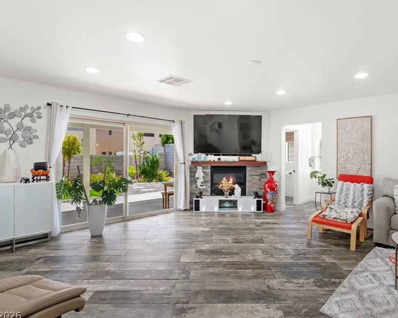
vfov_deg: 68.1
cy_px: 157
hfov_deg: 80.1
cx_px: 223
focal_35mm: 20
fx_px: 236
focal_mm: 17
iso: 400
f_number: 8
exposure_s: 1/25
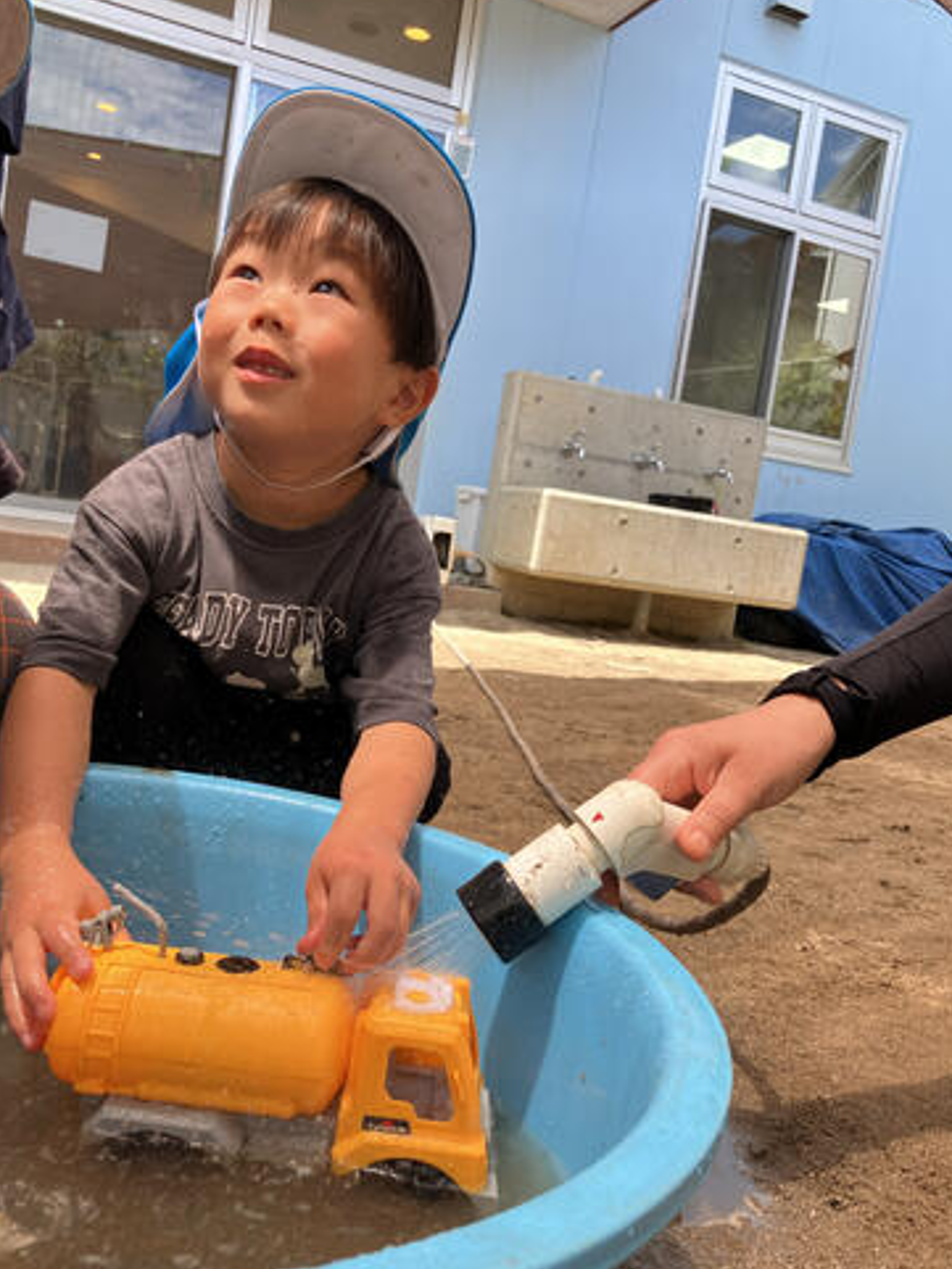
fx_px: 1136
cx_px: 480
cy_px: 642
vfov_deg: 58.3
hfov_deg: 45.5
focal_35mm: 31
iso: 32
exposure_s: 1/296
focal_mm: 3.99
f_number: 1.8
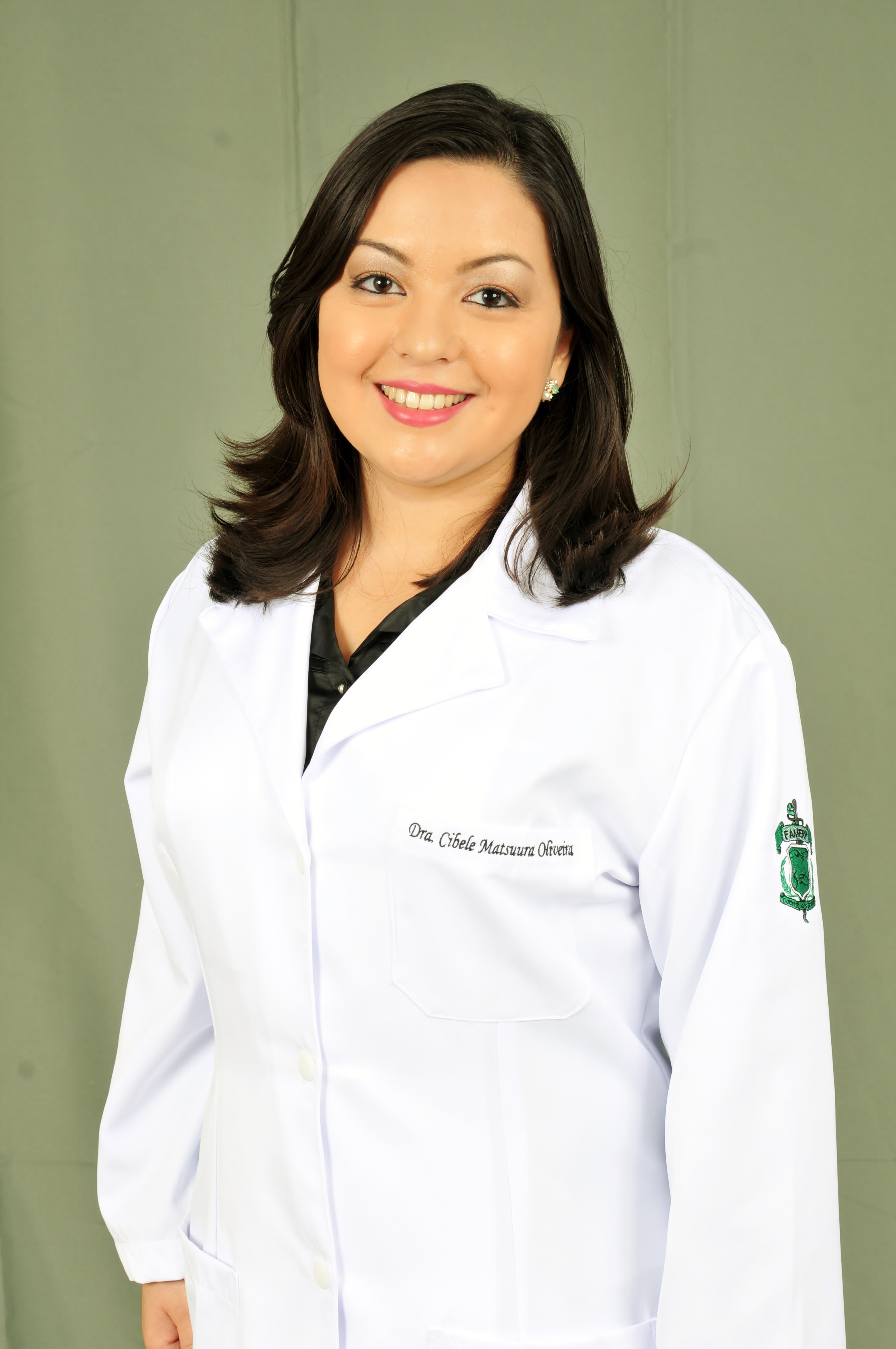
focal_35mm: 68
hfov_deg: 20.1
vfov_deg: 29.9
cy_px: 674
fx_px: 2526
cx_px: 448
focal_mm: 45
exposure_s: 1/125
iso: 250
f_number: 10
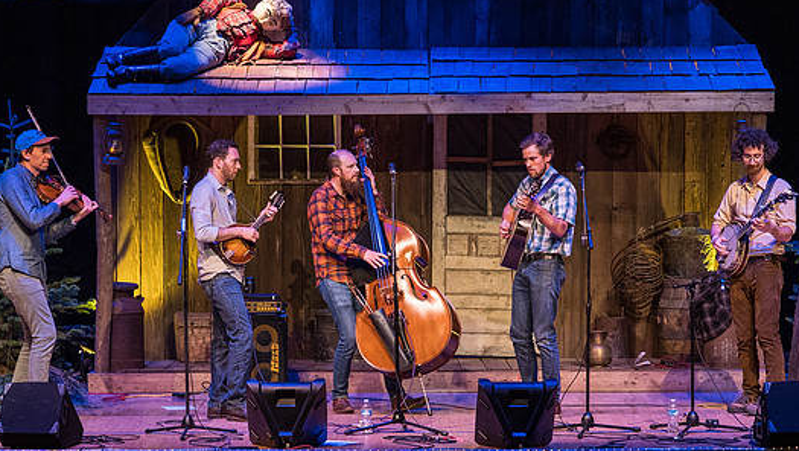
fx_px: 3031
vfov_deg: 8.5
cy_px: 328
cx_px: 366
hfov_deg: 15.0
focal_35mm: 143
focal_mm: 43
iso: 800
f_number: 2.8
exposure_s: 1/100
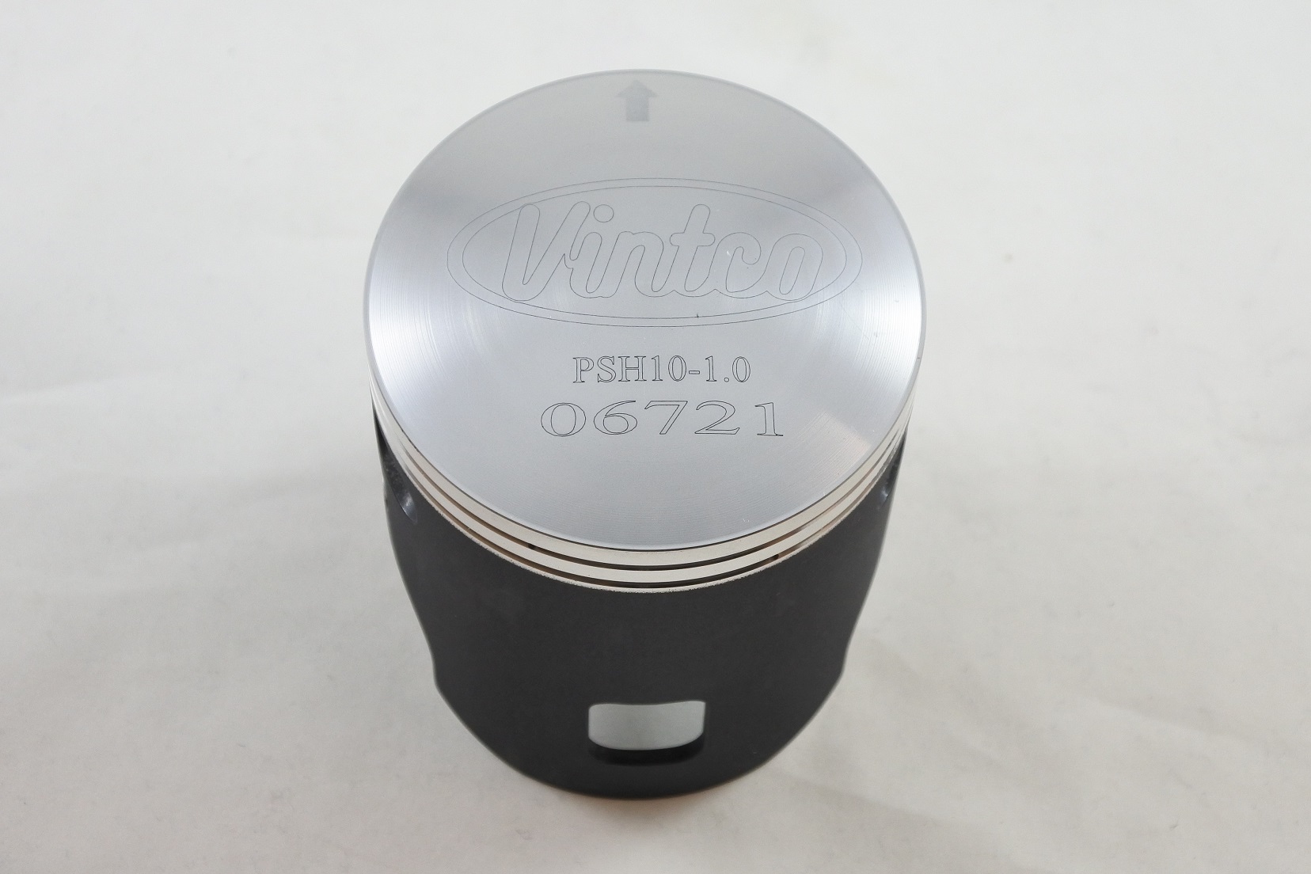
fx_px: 1966
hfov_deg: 36.9
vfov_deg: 25.1
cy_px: 437
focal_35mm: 54
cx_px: 656
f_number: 4.8
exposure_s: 1/125
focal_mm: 20.1
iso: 640
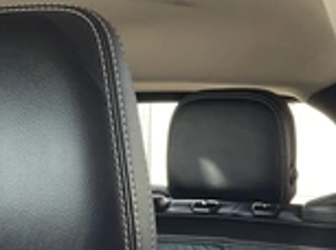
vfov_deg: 19.3
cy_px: 134
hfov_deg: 25.2
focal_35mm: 76
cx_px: 55
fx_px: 736
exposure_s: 1/122
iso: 50
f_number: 1.8
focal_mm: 3
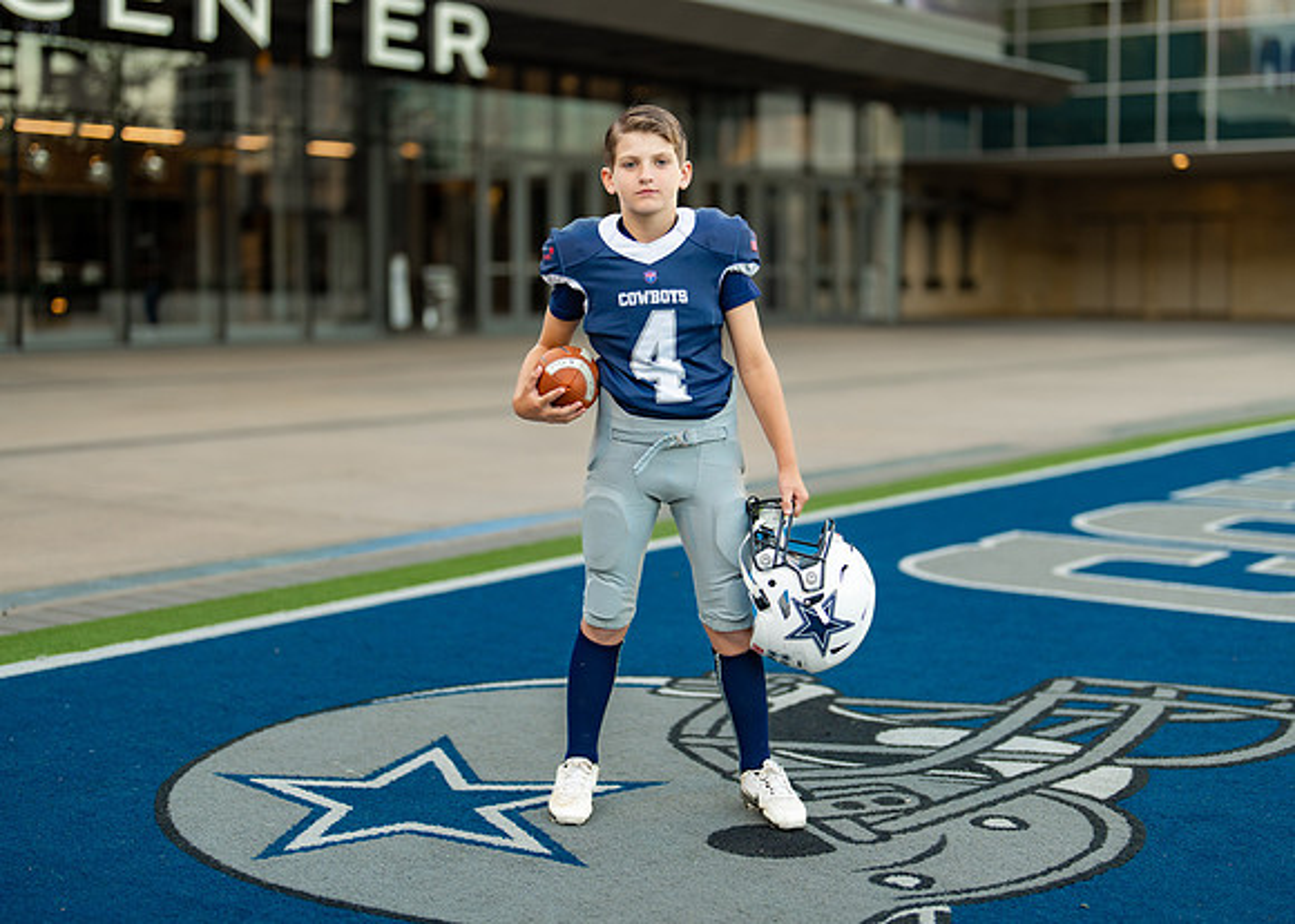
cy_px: 438
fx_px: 2082
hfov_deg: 34.5
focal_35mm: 57
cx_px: 688
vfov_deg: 25.0
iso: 100
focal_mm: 50
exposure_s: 1/400
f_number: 1.2
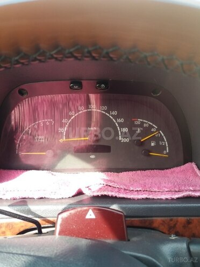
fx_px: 216
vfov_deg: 63.4
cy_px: 134
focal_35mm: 28
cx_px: 100
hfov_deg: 49.7
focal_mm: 3.7
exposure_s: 1/100
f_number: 1.9
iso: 64
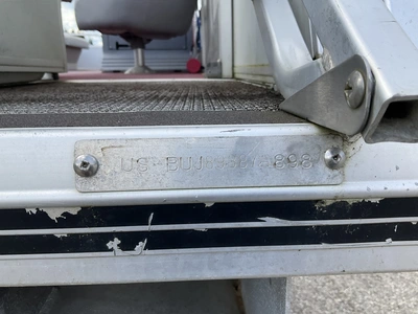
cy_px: 157
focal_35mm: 29
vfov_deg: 48.2
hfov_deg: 61.7
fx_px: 350
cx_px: 209
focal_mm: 3
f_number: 1.8
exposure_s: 1/529
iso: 25
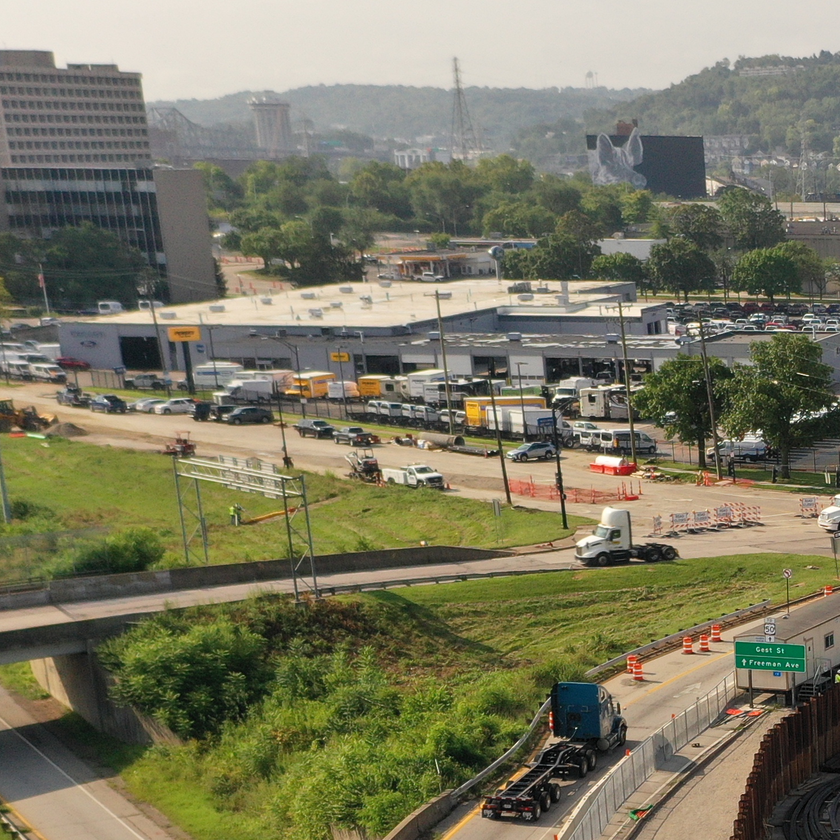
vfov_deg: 18.5
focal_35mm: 89
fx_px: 2443
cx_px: 1292
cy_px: 1009
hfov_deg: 17.4
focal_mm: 10.26
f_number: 3.5
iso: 100
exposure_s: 1/80
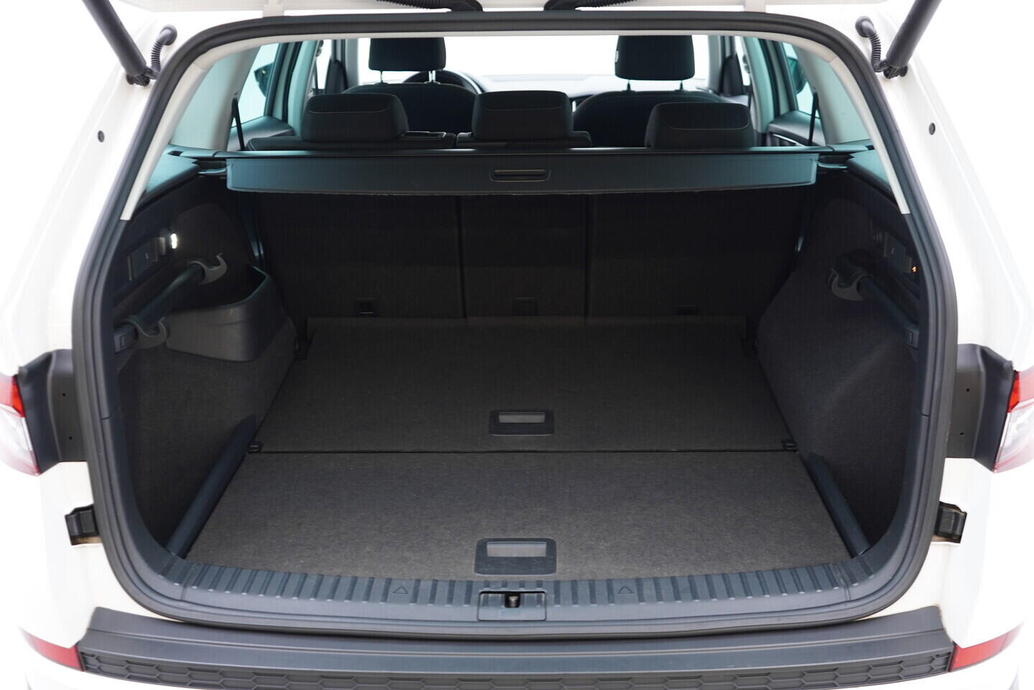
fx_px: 1034
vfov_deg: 36.9
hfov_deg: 53.1
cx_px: 517
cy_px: 345
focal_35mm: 36
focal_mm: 24
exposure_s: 1/40
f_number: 2.8
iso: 320
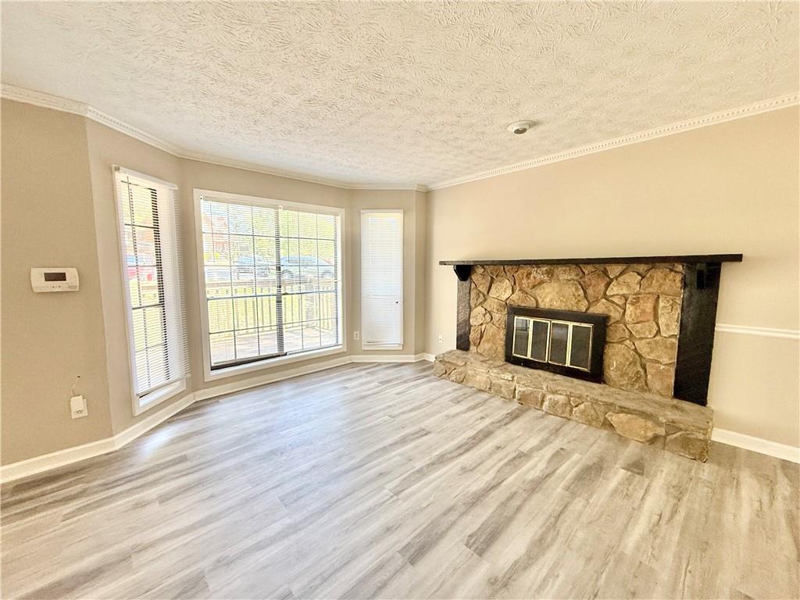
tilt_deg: -5.9
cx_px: 400
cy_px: 300
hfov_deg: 102.1
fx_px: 324
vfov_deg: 85.7
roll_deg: +0.1
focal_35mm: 14
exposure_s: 1/120
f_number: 2.2
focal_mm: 2.22
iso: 125
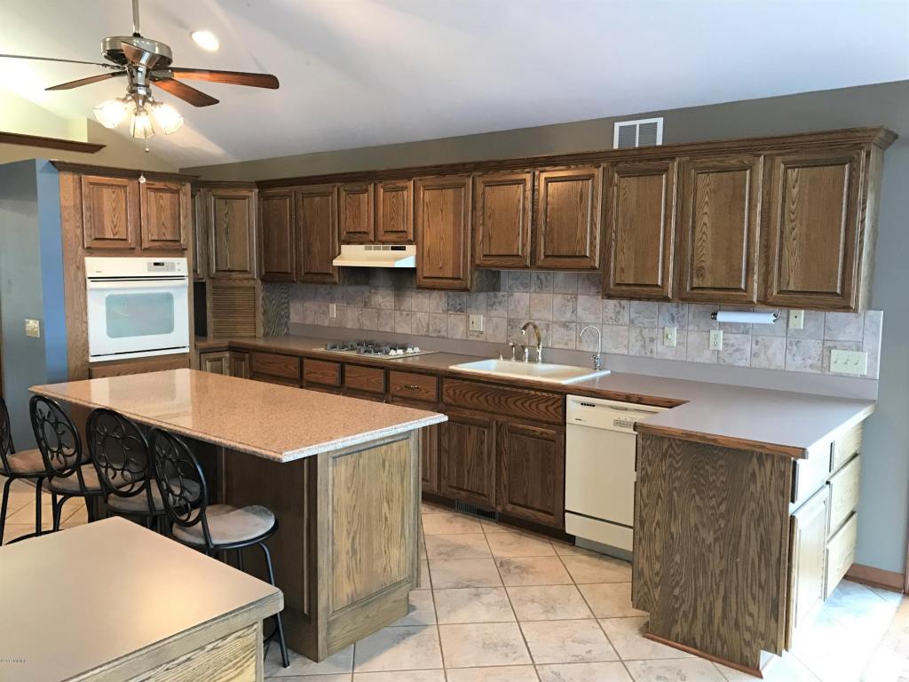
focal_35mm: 28
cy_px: 341
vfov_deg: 49.7
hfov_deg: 63.4
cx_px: 454
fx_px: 735
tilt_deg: -5.5
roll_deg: -0.6
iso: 50
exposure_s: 1/15
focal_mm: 3.99
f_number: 1.8
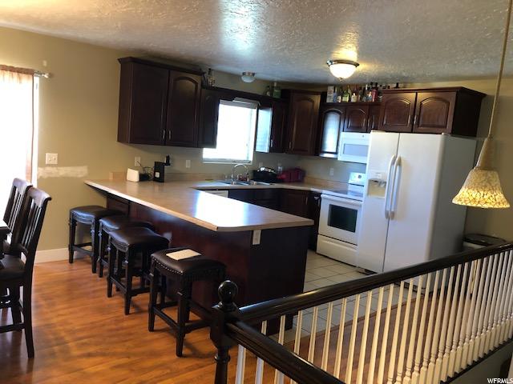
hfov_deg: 63.4
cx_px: 256
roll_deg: -3.9
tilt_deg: -7.2
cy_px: 192
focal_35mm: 28
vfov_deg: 49.7
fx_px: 415
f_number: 1.8
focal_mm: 4
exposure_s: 1/15
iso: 64
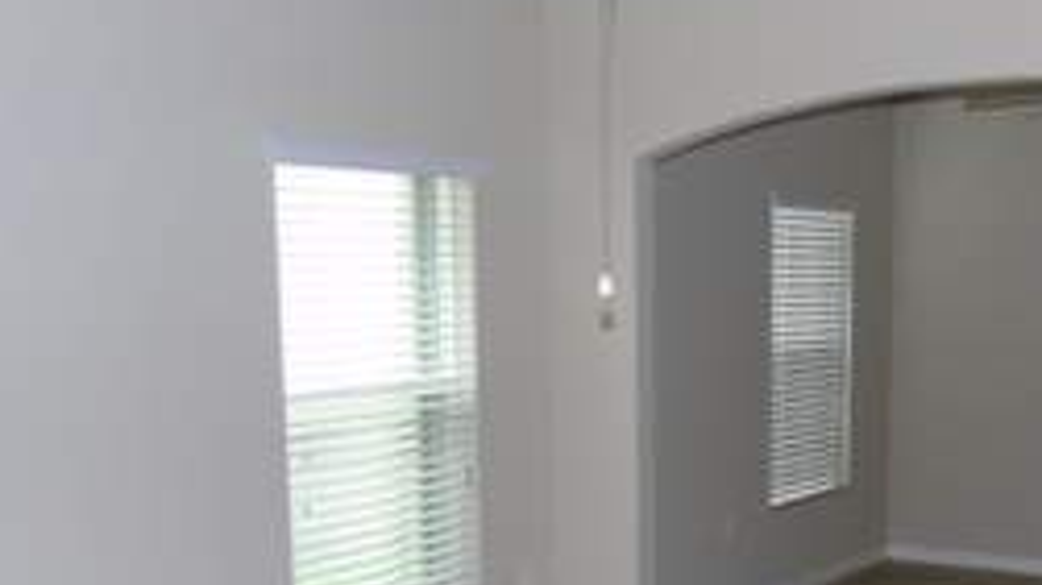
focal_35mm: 52
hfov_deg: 39.0
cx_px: 760
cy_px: 504
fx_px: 1436
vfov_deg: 22.6
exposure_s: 1/30
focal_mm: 4.4
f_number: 3.4
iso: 200
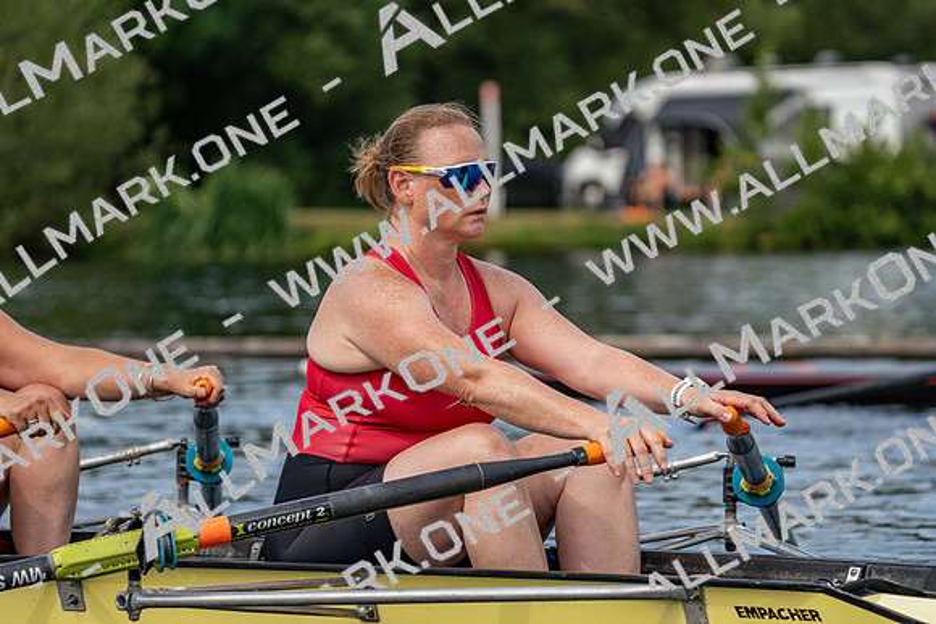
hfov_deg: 9.8
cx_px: 468
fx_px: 5435
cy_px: 312
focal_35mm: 209
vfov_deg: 6.6
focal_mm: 209
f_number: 5.6
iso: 400
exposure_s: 1/1600
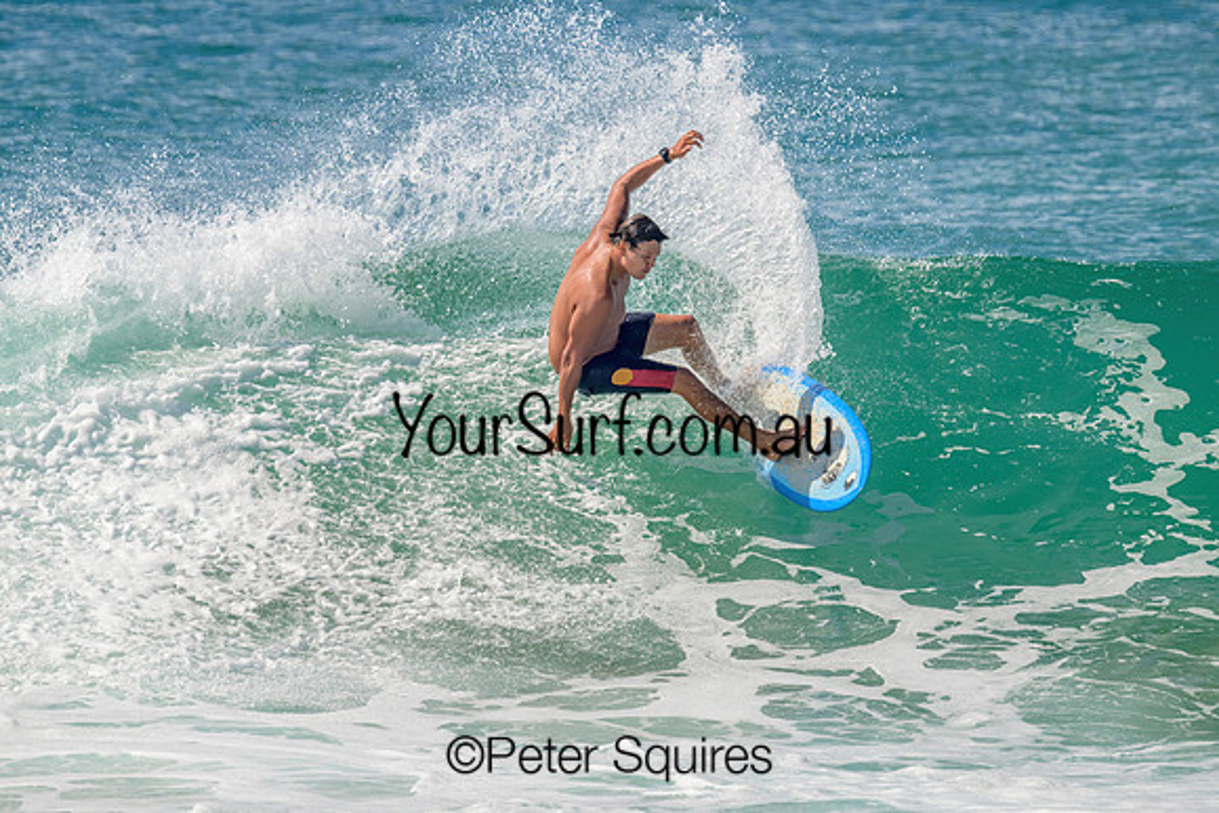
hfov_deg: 3.0
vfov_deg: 2.0
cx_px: 598
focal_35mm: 685
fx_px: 23213
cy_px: 359
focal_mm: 530
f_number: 10
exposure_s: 1/2000
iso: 720
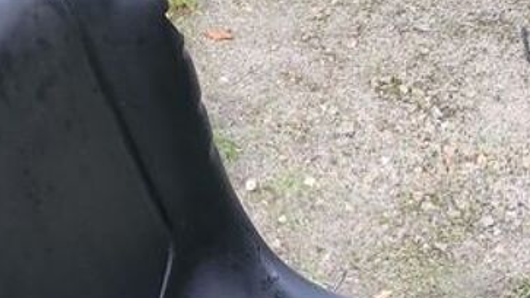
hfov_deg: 22.3
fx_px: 1293
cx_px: 529
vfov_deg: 9.9
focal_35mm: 92
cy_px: 895
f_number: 1.8
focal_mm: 5.4
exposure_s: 1/33
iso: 500
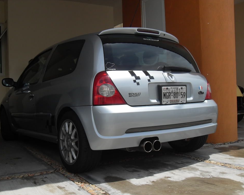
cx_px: 117
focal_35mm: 39
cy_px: 98
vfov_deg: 38.2
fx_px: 282
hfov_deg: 46.8
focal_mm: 6.3
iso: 80
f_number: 8.9
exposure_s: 1/180
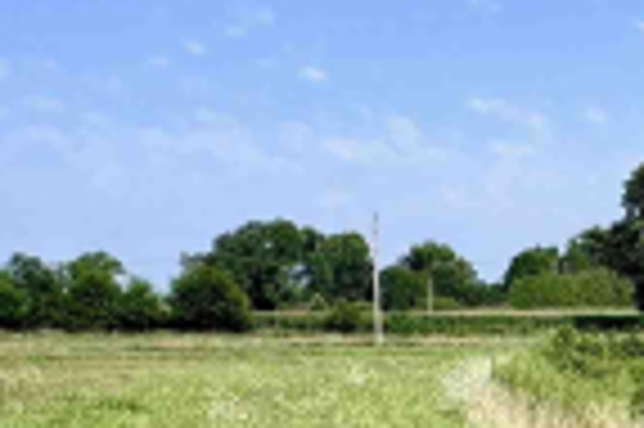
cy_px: 387
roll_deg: +0.7
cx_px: 826
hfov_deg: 25.7
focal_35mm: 68
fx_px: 1215
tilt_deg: -2.5
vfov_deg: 19.6
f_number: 2.2
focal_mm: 2.22
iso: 50
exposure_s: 1/1789
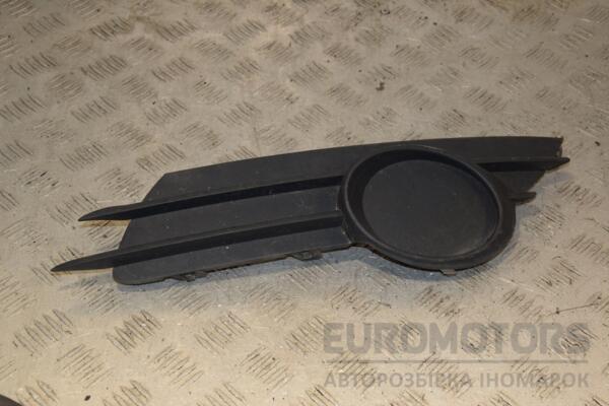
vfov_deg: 21.6
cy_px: 203
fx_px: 1066
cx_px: 304
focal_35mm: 63
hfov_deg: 31.9
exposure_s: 1/200
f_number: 8
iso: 800
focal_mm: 42
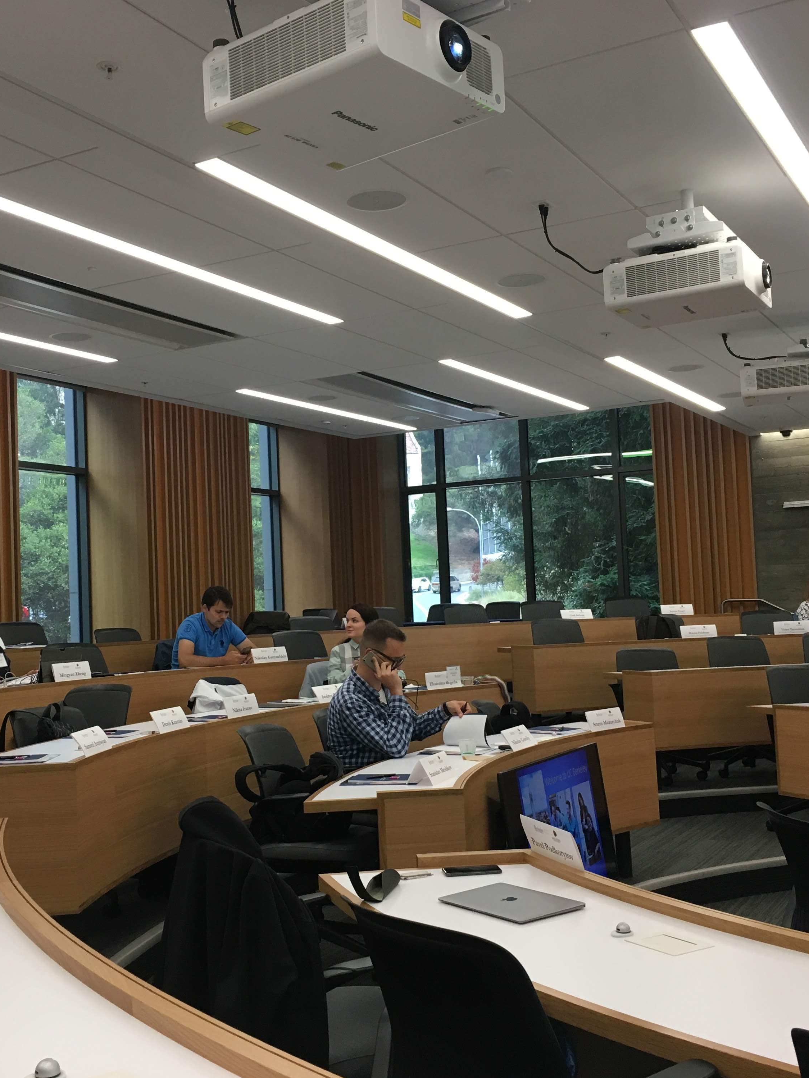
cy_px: 538
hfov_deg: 36.8
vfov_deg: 47.9
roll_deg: +4.2
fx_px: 1215
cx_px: 364
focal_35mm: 39
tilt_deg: +2.8
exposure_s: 1/30
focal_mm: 4.15
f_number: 2.2
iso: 40
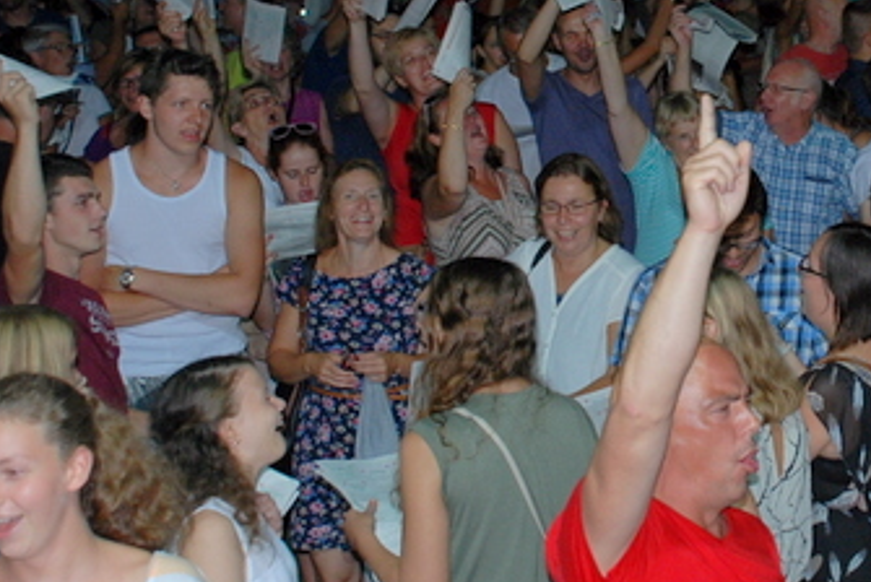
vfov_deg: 13.6
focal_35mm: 100
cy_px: 120
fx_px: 2423
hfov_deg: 19.9
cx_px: 801
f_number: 4.2
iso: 320
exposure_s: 1/60
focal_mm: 31
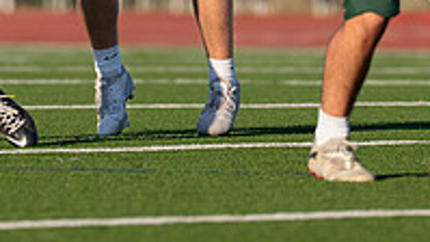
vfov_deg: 1.3
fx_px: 10503
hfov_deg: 2.3
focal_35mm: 921
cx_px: 169
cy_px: -201
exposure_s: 1/3200
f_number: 2.8
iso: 200
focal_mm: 200
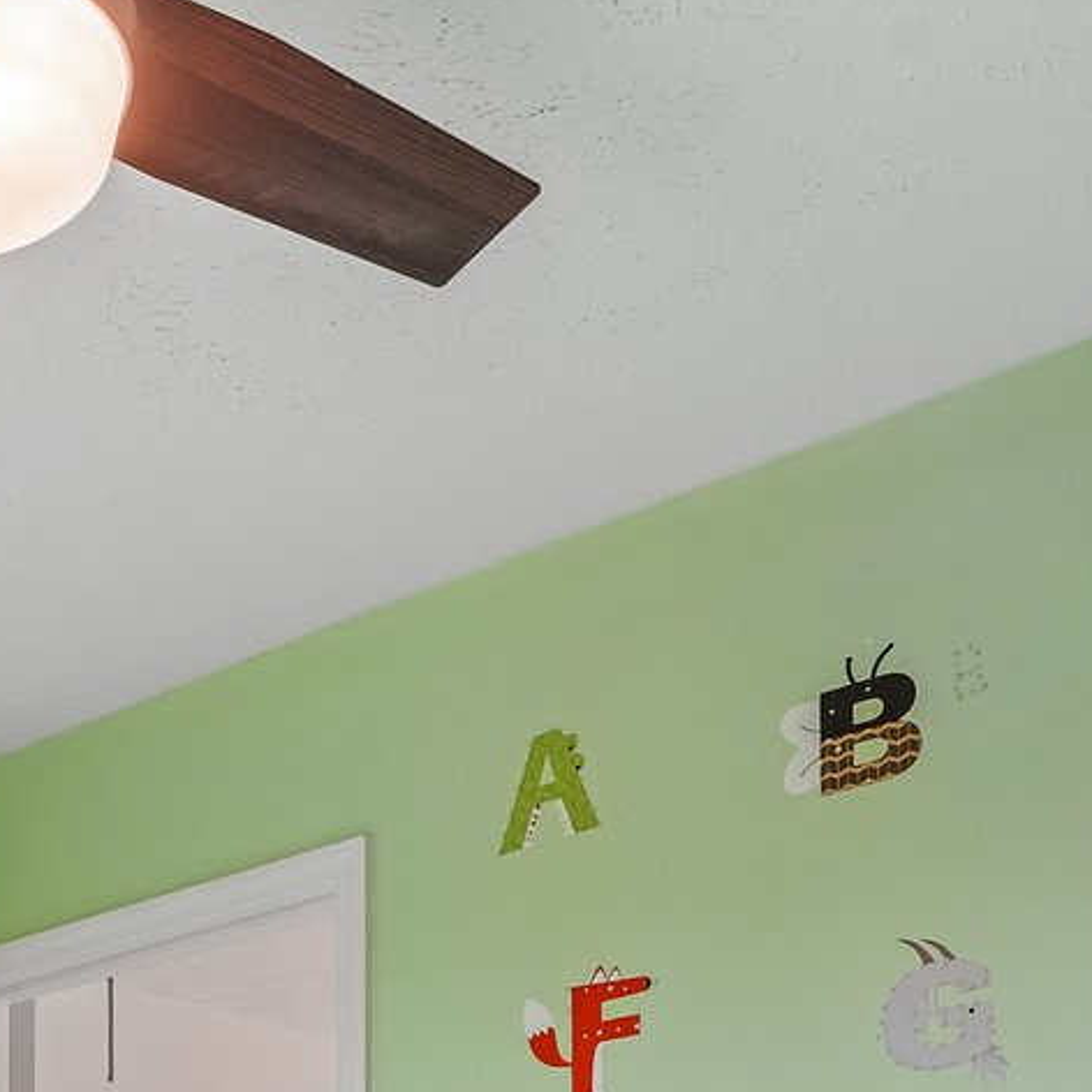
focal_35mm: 59
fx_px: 2106
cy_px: 1549
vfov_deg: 24.1
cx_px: -252
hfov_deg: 25.7
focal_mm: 16
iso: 400
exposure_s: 1/40
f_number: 8
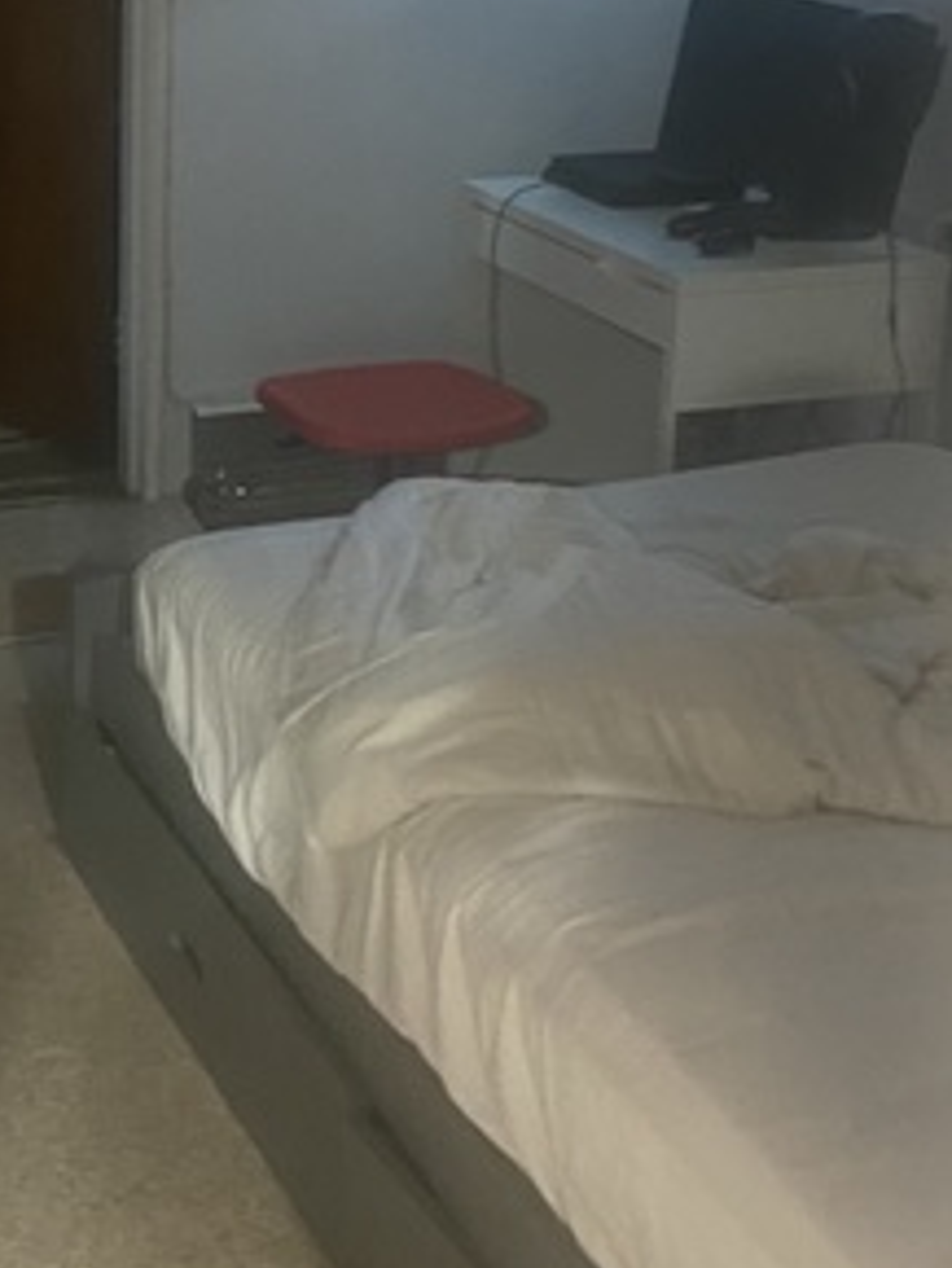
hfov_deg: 24.1
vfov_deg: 31.2
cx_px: 206
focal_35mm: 60
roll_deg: -2.5
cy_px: 217
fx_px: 2199
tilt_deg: -11.0
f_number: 1.8
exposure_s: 1/30
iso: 640
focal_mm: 4.25
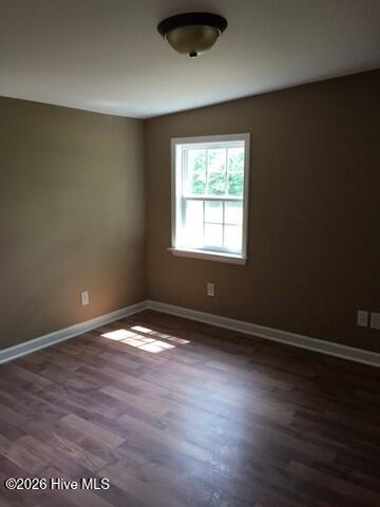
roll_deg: -2.1
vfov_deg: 61.7
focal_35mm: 29
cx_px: 190
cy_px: 254
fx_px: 424
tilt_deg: -10.6
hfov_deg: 48.2
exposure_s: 1/30
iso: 25
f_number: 2.2
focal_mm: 4.15
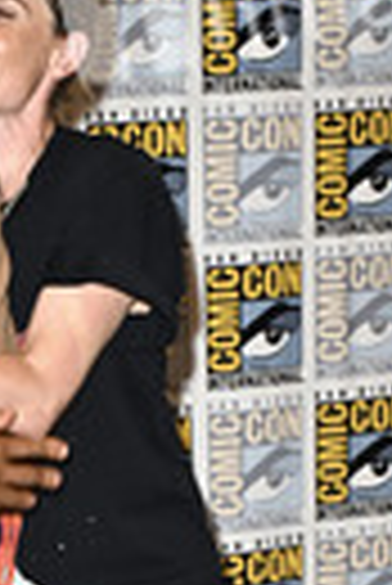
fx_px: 2004
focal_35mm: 123
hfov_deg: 10.9
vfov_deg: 16.1
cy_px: 652
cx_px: -126
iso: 2500
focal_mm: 40
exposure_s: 1/250
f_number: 5
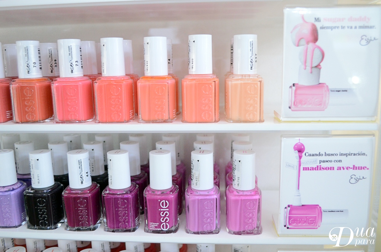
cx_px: 190
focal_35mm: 33
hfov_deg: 57.3
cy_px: 126
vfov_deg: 39.8
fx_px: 348
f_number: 4
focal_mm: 22
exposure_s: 1/30
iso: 2200
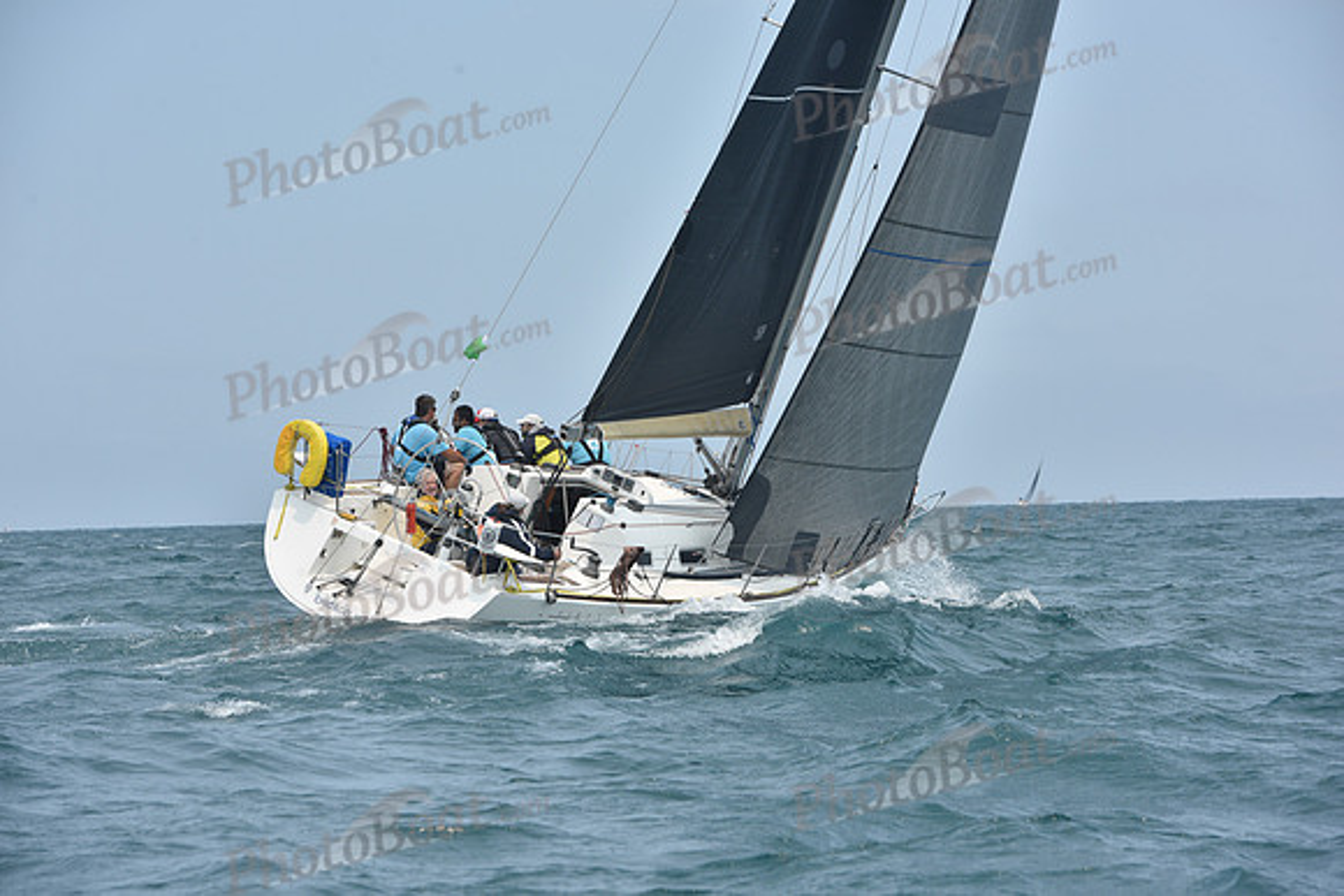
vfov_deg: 8.3
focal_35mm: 165
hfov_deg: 12.4
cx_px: 672
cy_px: 448
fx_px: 6161
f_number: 10
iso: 250
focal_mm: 165
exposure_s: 1/800
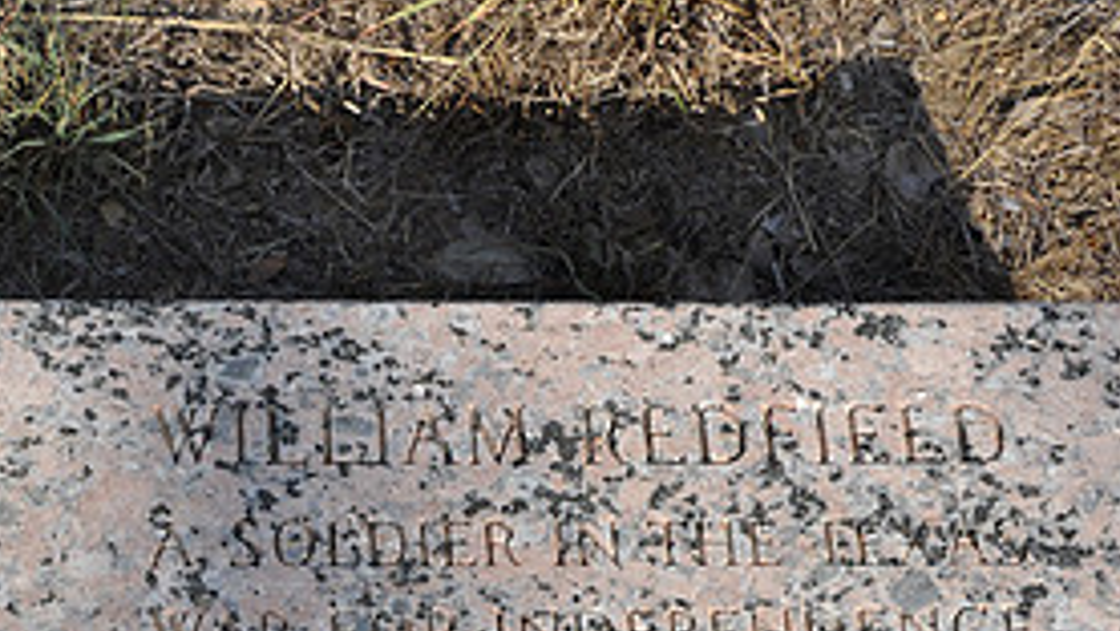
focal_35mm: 105
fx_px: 3119
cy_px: 762
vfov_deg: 11.3
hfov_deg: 20.2
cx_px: 328
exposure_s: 1/160
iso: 200
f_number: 6.3
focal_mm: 32
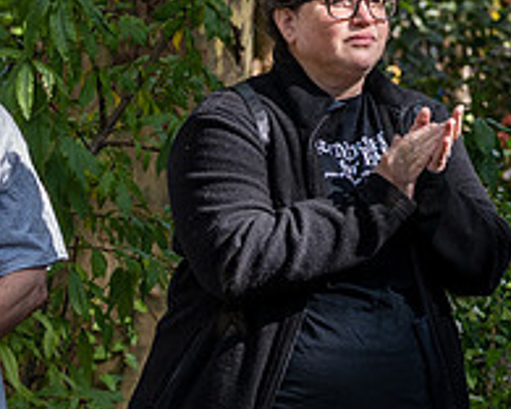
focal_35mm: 259
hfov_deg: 7.4
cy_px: 174
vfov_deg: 6.0
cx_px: -178
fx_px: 3917
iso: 160
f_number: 4
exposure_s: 1/250
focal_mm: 78
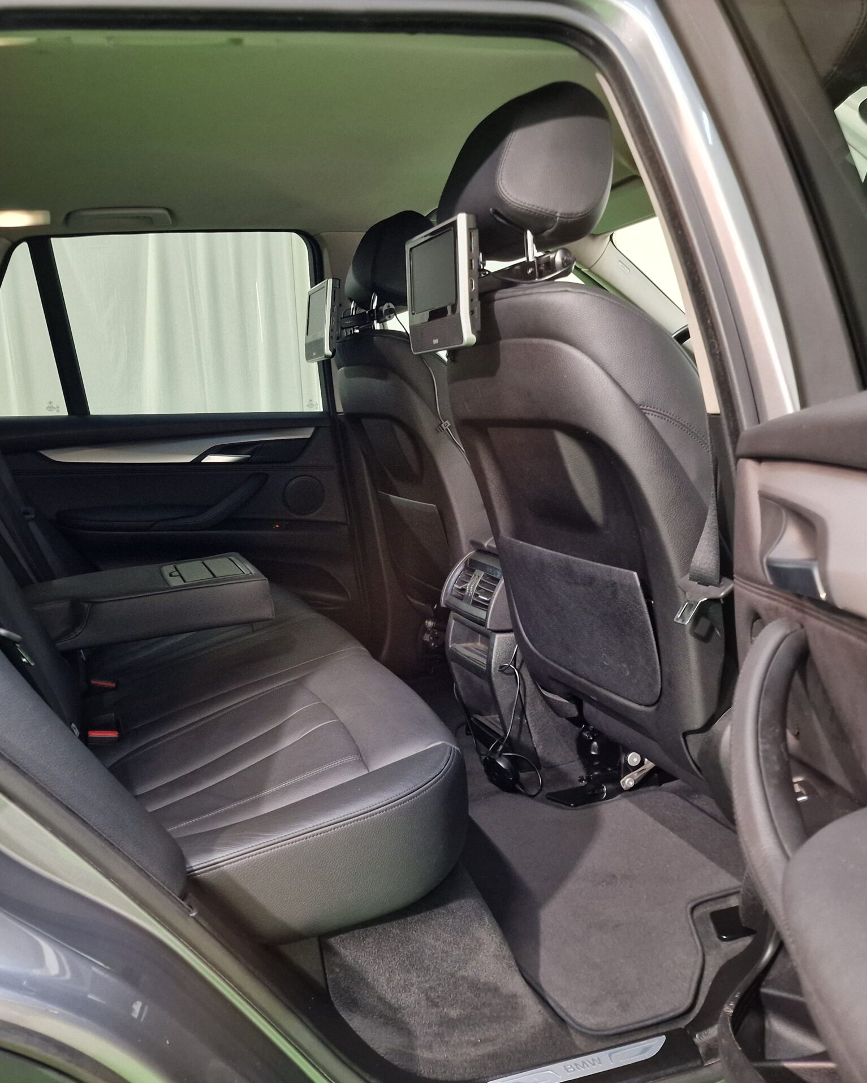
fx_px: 962
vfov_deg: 58.8
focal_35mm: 30
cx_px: 326
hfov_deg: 48.1
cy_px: 542
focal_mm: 6.4
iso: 400
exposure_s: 1/33
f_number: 1.8
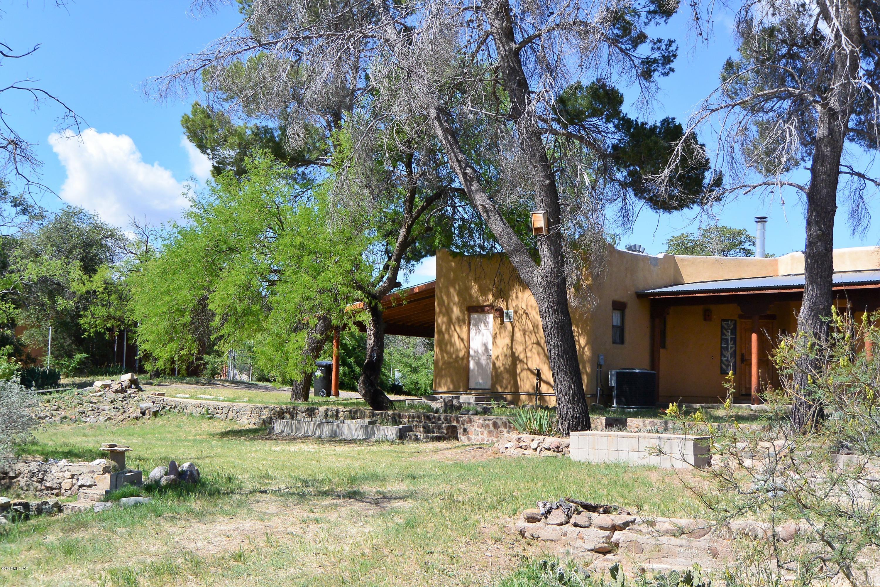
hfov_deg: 45.4
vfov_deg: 31.2
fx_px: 1051
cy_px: 294
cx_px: 440
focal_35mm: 43
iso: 160
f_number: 5
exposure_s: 1/800
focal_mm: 16.1
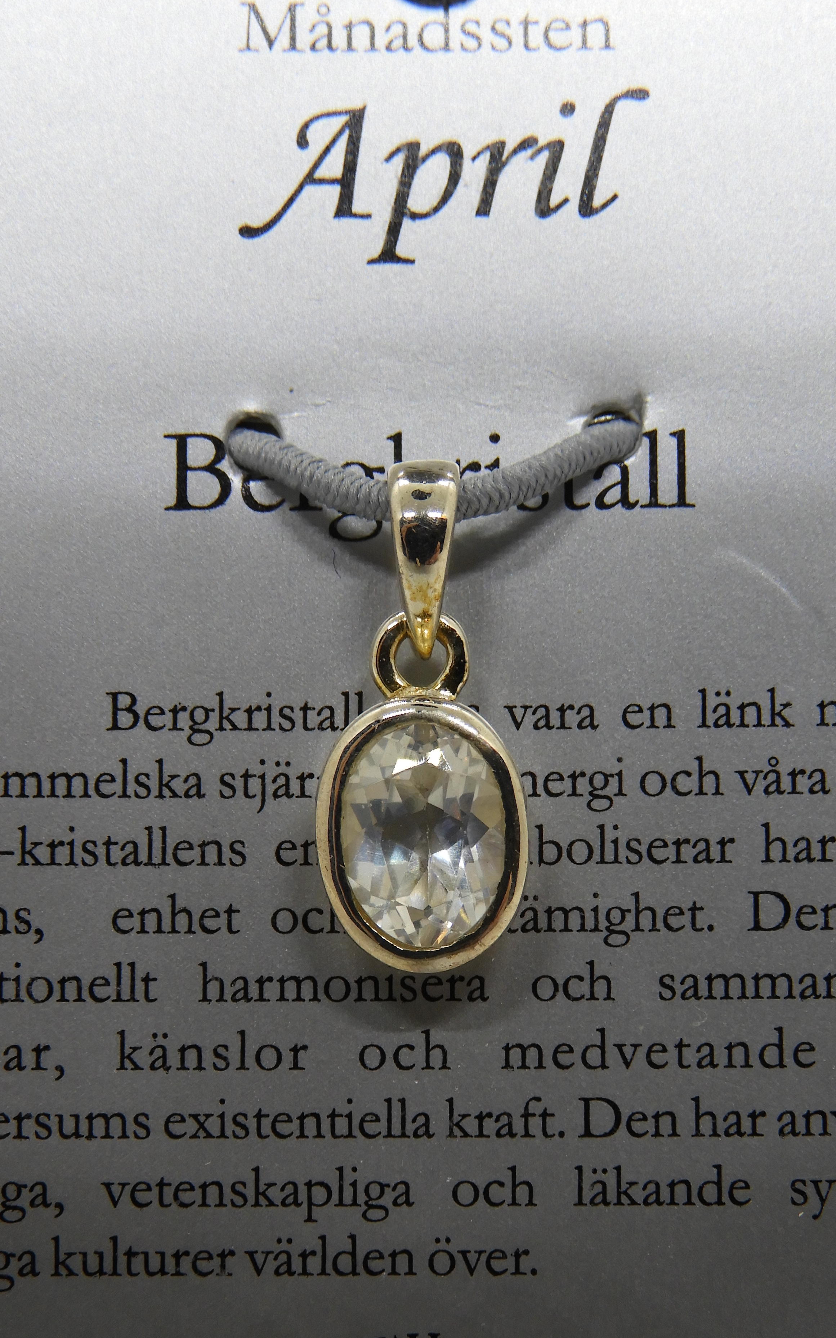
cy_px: 844
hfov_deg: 17.6
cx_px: 435
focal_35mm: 74
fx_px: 2697
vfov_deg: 27.7
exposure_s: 1/40
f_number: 4
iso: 100
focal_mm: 9
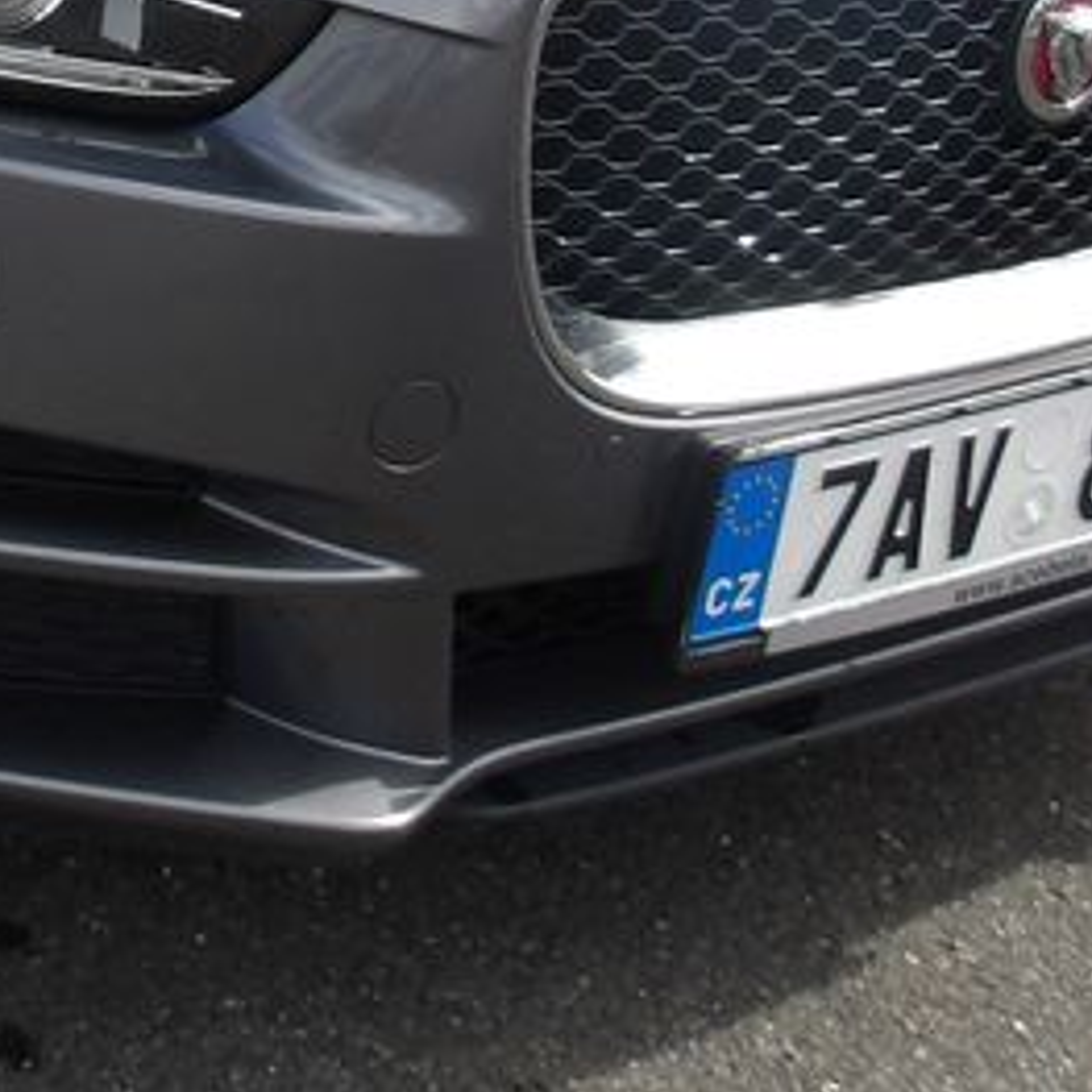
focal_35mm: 93
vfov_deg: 17.3
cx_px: -224
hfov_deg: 17.8
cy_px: -428
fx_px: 3319
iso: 100
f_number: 3
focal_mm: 4.9
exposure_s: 1/769
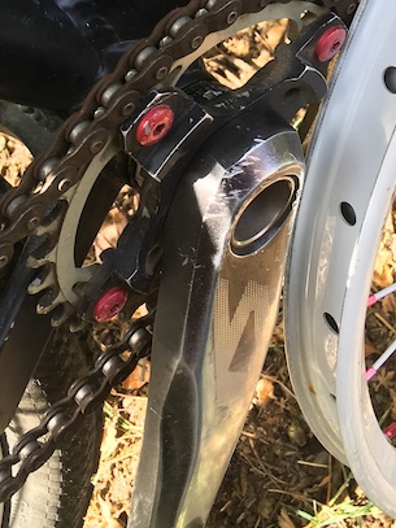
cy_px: -39
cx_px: 118
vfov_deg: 25.0
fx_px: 1114
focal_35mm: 73
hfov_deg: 20.1
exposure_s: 1/120
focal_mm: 4.15
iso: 32
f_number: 2.2
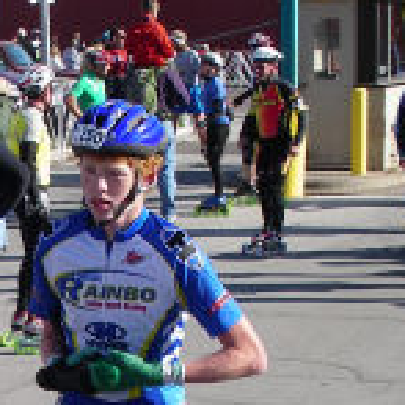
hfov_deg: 12.6
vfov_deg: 12.6
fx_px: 1800
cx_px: -70
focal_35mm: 136
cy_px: 472
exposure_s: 1/320
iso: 80
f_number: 4.2
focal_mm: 7.8
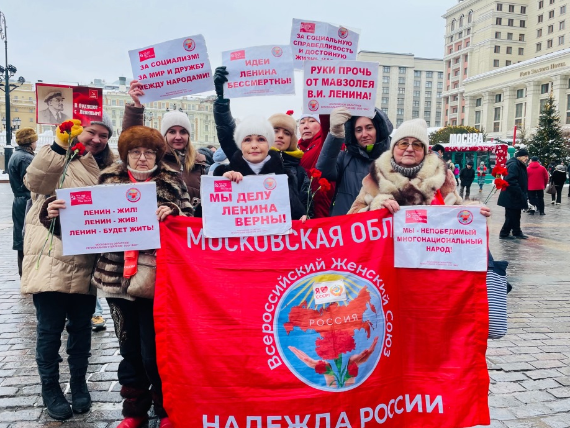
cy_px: 206
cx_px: 271
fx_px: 478
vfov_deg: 48.2
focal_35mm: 29
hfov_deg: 61.6
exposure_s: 1/121
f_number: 1.6
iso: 40
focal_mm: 4.2
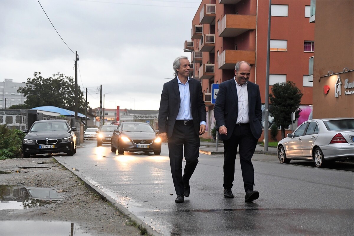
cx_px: 177
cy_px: 118
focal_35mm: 65
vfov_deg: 20.9
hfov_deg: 31.0
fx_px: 639
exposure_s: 1/160
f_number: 5
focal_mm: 65
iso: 5000
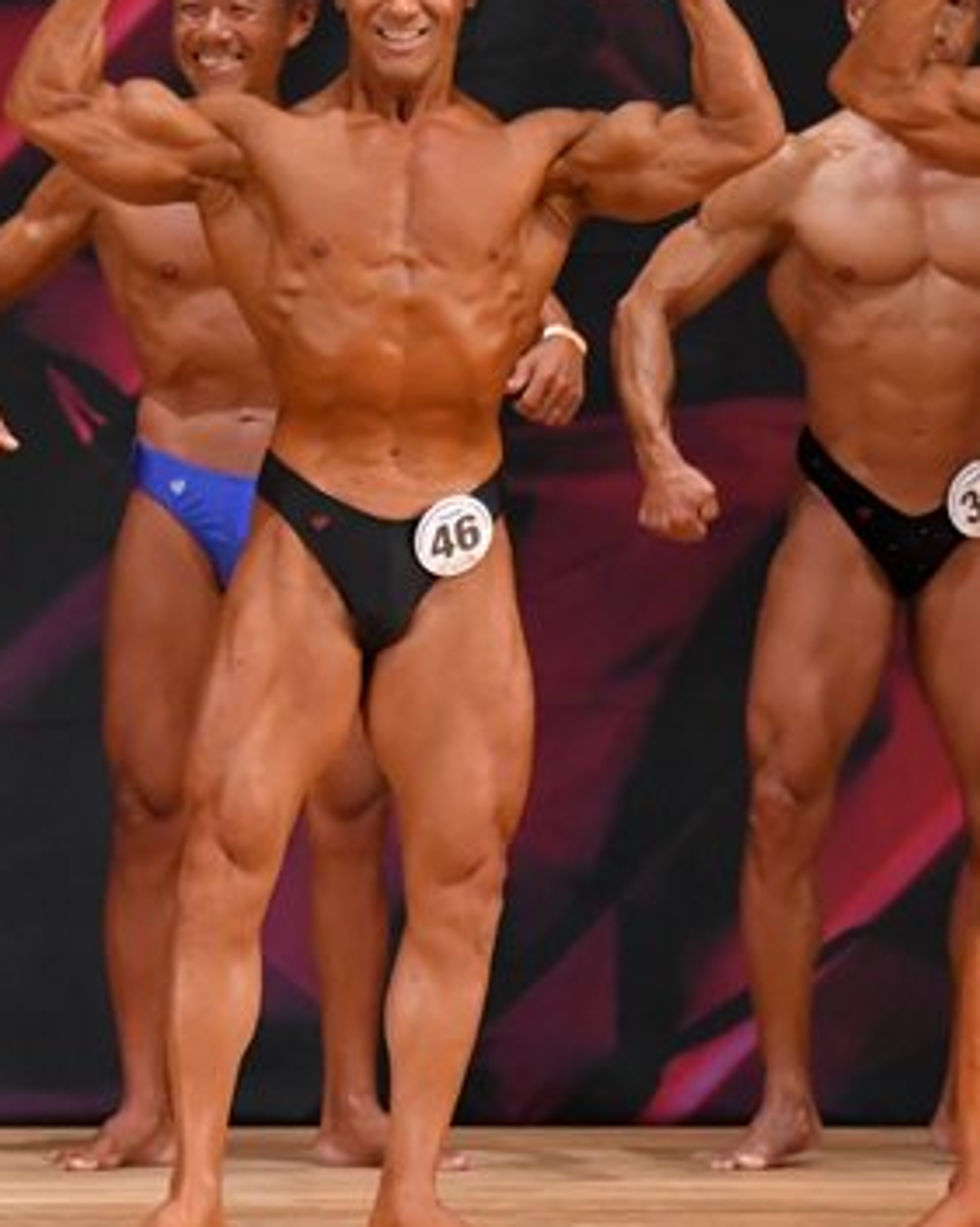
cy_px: 600
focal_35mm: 558
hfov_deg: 2.8
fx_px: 20257
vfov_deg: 3.5
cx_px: -2
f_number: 5.6
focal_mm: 180
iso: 5000
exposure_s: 1/400
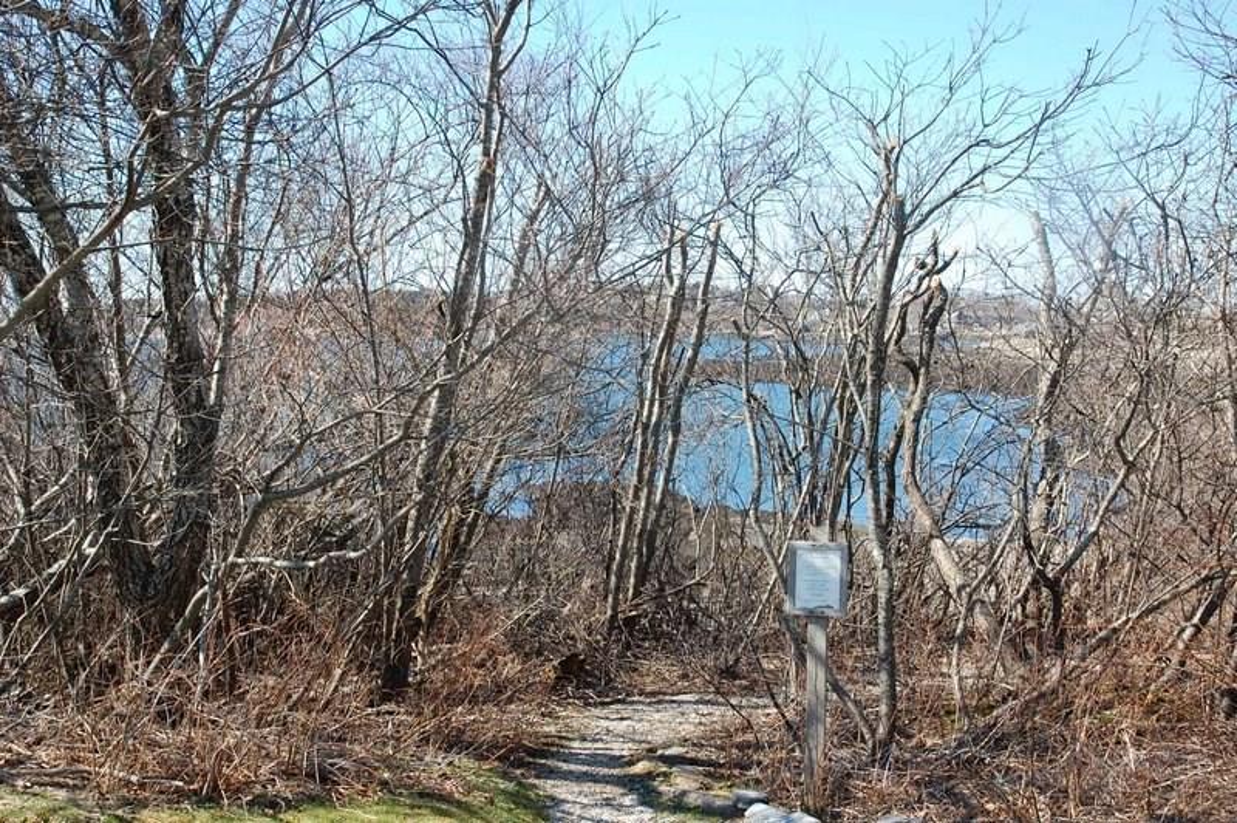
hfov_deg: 43.6
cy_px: 412
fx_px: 1545
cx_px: 618
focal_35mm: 45
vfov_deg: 29.8
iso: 200
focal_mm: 30
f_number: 8
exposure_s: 1/250
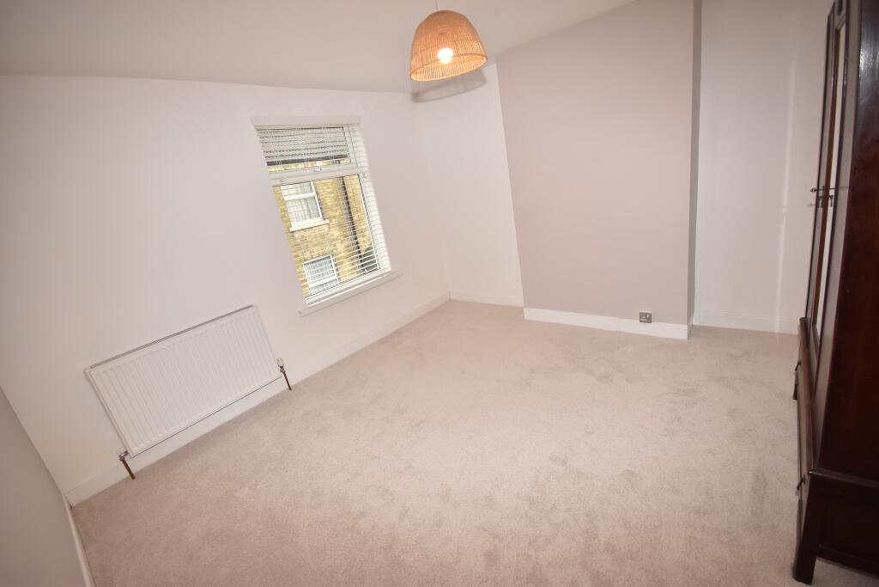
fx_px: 366
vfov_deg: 77.3
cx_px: 440
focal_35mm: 15
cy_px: 294
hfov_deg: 100.4
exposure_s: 1/60
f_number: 5.6
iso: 400
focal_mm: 10
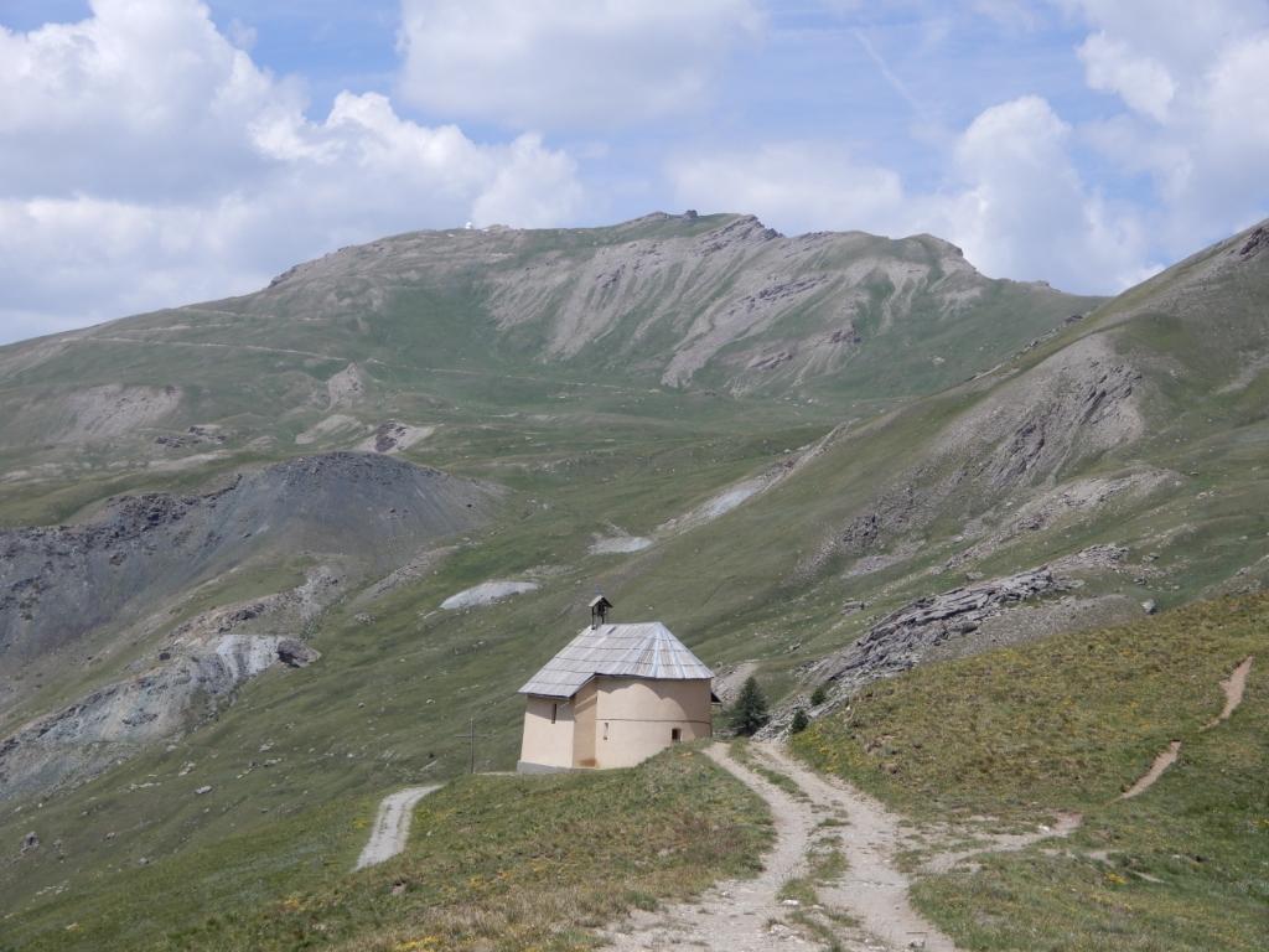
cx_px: 634
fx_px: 2383
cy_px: 476
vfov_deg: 22.6
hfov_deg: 29.8
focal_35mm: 65
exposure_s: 1/800
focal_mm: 11.6
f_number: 4.5
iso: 80
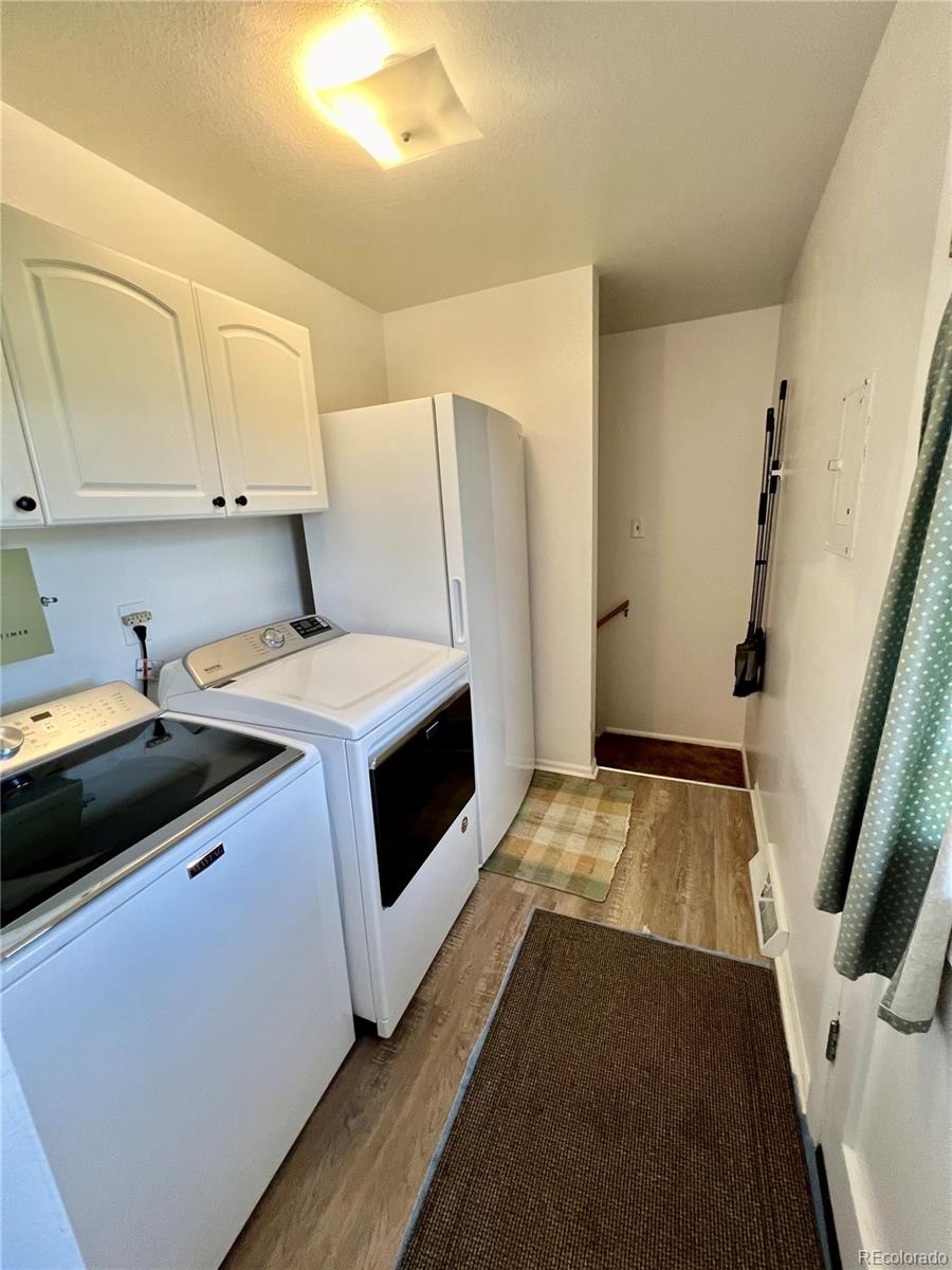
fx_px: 477
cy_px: 635
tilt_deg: -13.5
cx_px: 476
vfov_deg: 106.2
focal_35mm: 13
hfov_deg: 89.9
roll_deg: +3.0
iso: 160
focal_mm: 1.57
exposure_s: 1/60
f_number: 1.8
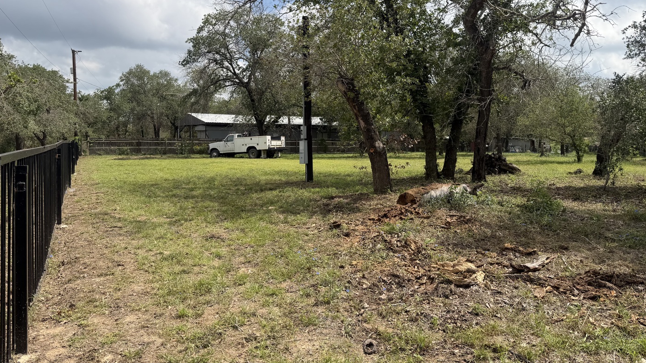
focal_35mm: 27
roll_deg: +0.0
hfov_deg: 69.9
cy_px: 150
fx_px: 462
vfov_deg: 42.7
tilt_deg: -1.5
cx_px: 325
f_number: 1.78
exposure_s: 1/4405
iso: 80
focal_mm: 6.76
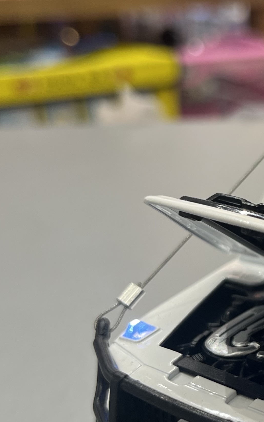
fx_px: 771
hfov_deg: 18.0
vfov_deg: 30.6
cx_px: 353
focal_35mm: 67
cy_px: 236
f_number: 1.6
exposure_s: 1/100
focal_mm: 5.1
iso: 64
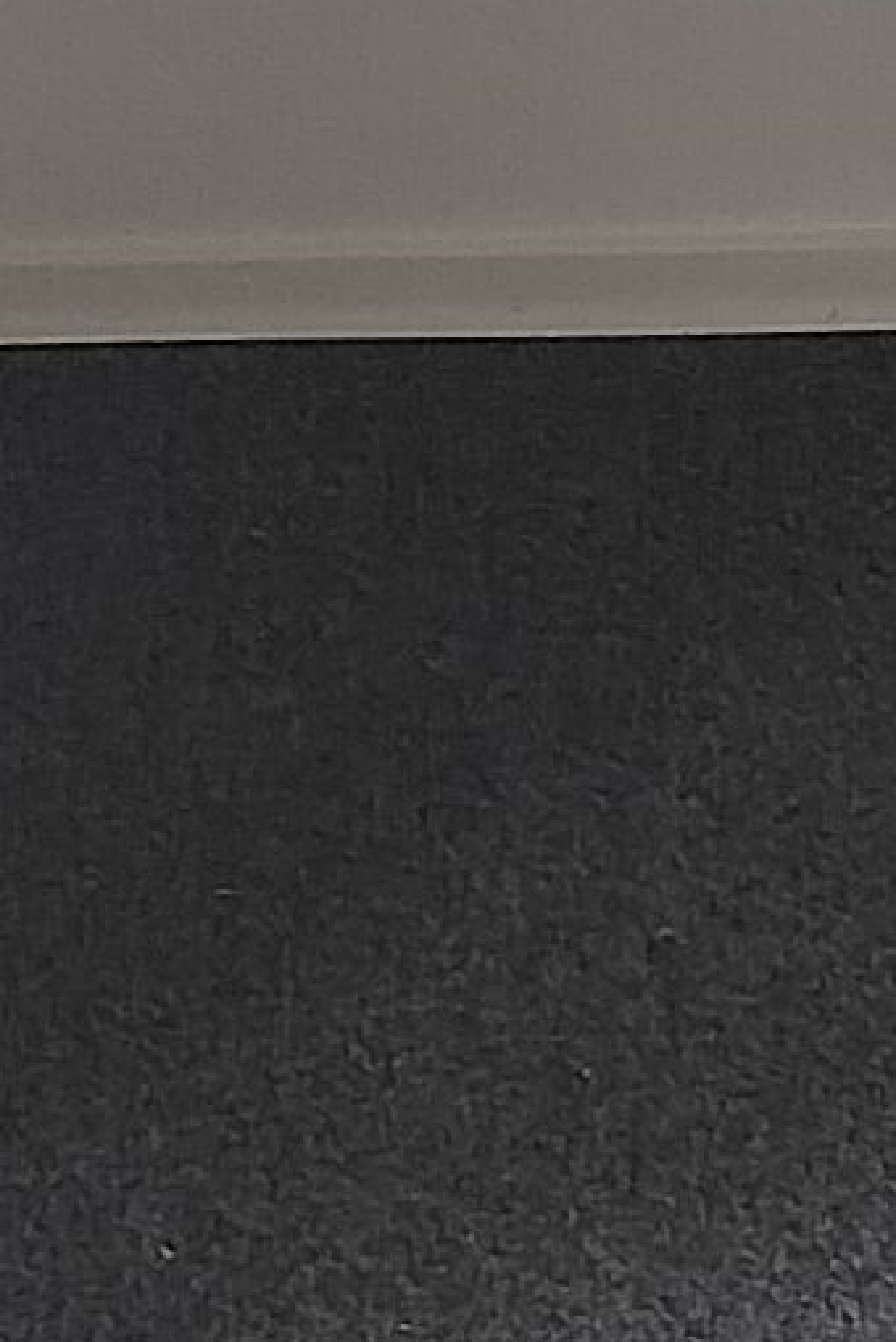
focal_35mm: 196
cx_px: 1318
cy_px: -1131
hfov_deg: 6.9
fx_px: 7307
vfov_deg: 9.9
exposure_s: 1/30
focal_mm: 5.24
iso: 160
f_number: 1.7
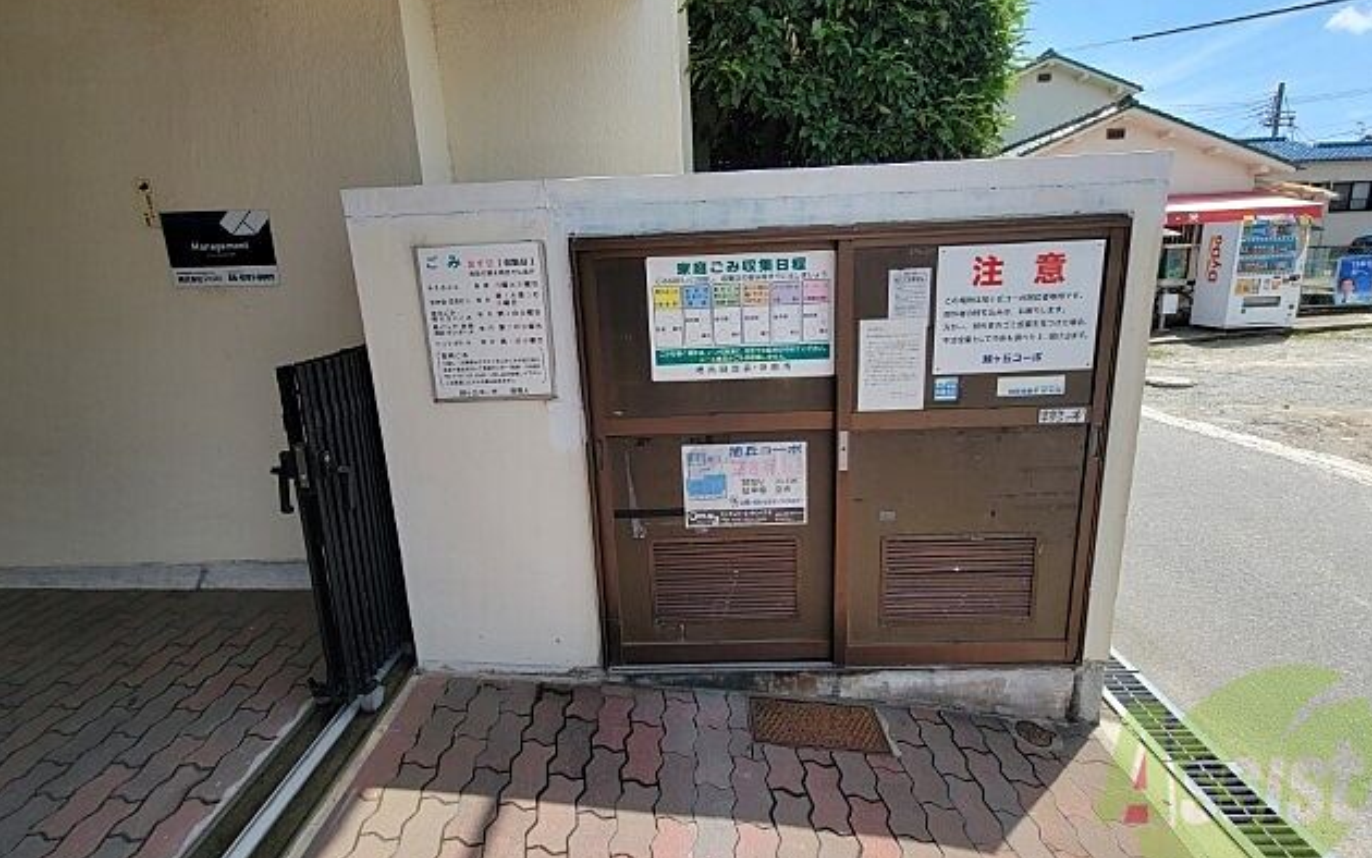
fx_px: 524
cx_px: 688
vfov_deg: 78.4
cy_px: 383
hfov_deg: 105.3
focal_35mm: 14
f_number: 2.2
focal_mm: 2.2
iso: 50
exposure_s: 1/988
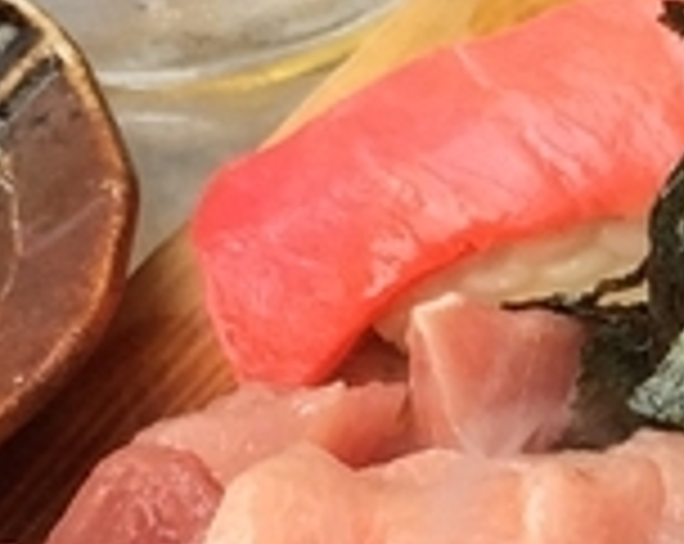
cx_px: 824
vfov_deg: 6.9
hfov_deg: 8.5
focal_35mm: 224
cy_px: 513
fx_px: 4526
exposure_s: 1/120
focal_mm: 4.15
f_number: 2.2
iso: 32
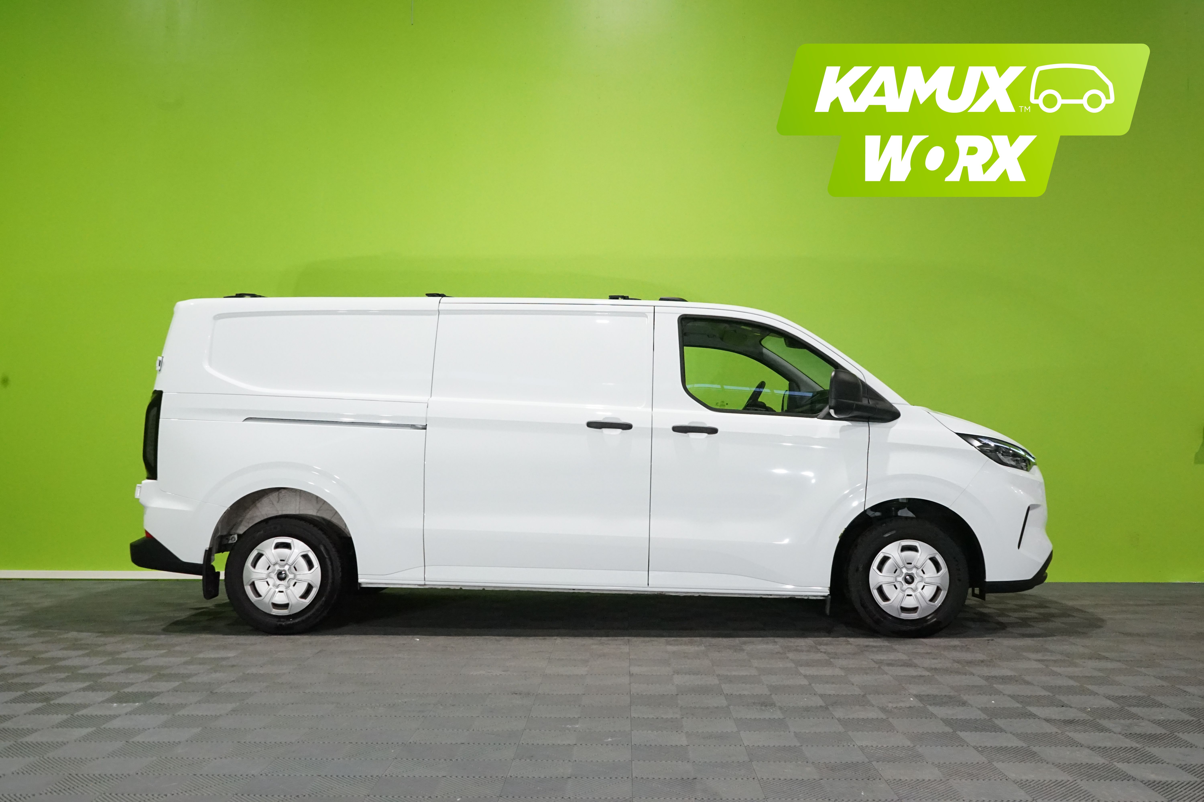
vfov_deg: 41.1
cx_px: 602
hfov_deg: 58.7
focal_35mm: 32
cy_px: 401
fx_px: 1070
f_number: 10
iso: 6400
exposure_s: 1/125
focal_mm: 32
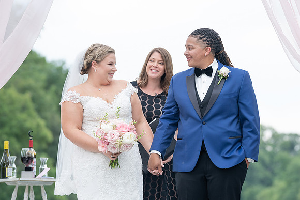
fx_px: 1477
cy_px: 113
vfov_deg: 7.8
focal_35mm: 177
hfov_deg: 11.6
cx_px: 183
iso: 160
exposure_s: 1/200
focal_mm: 143
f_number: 4
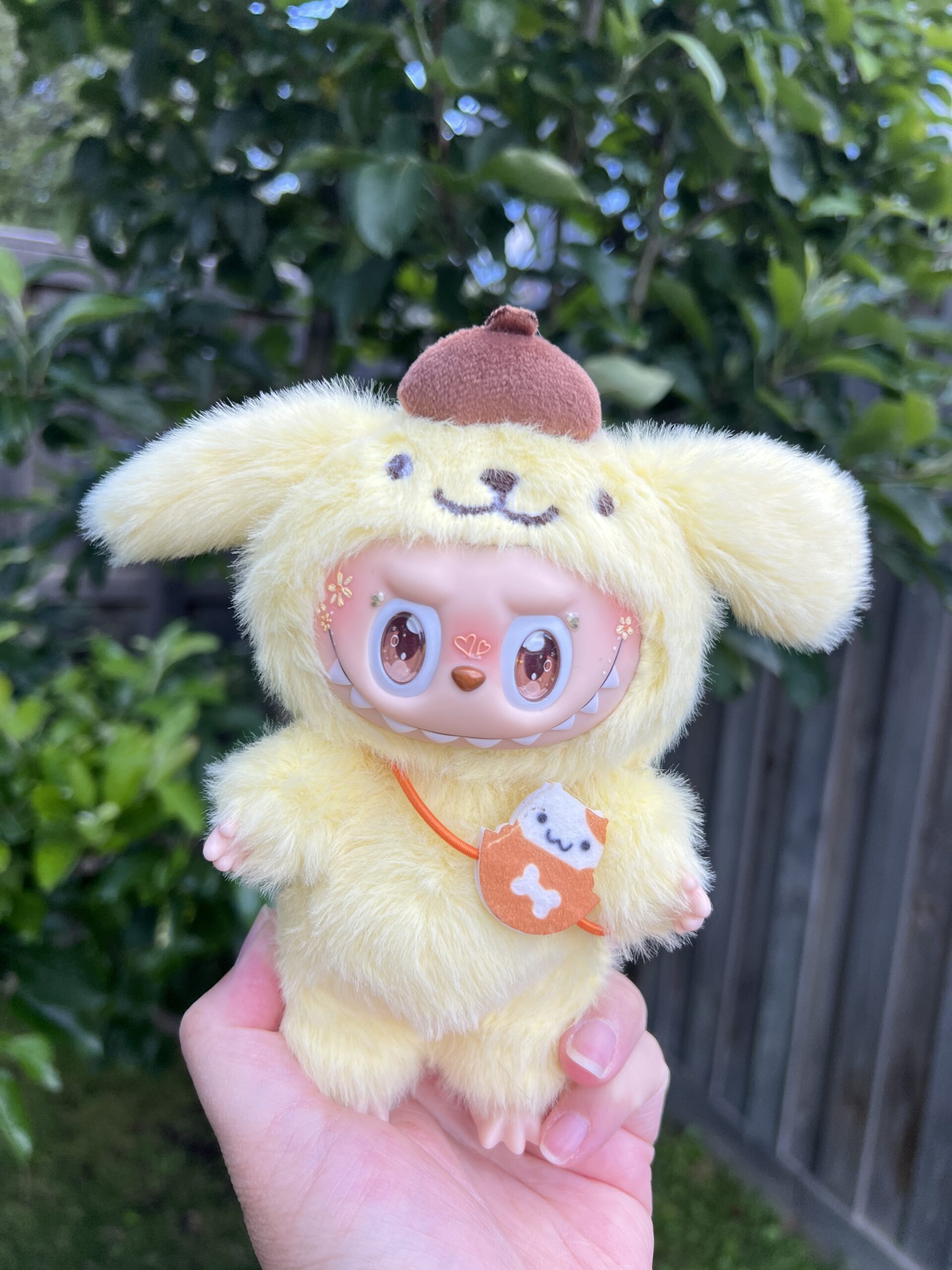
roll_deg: -4.3
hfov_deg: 53.1
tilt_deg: -8.6
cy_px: 635
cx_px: 476
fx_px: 953
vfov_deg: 67.3
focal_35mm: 26
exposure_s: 1/621
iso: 50
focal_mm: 5.7
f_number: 1.5
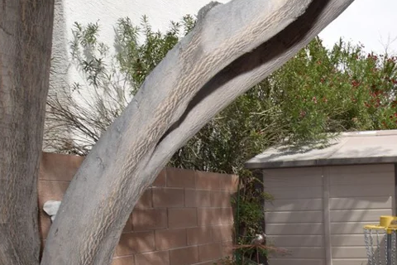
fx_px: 353
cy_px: 245
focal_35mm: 32
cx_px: 414
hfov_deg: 46.8
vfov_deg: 38.0
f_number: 8
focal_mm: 10
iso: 100
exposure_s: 1/200
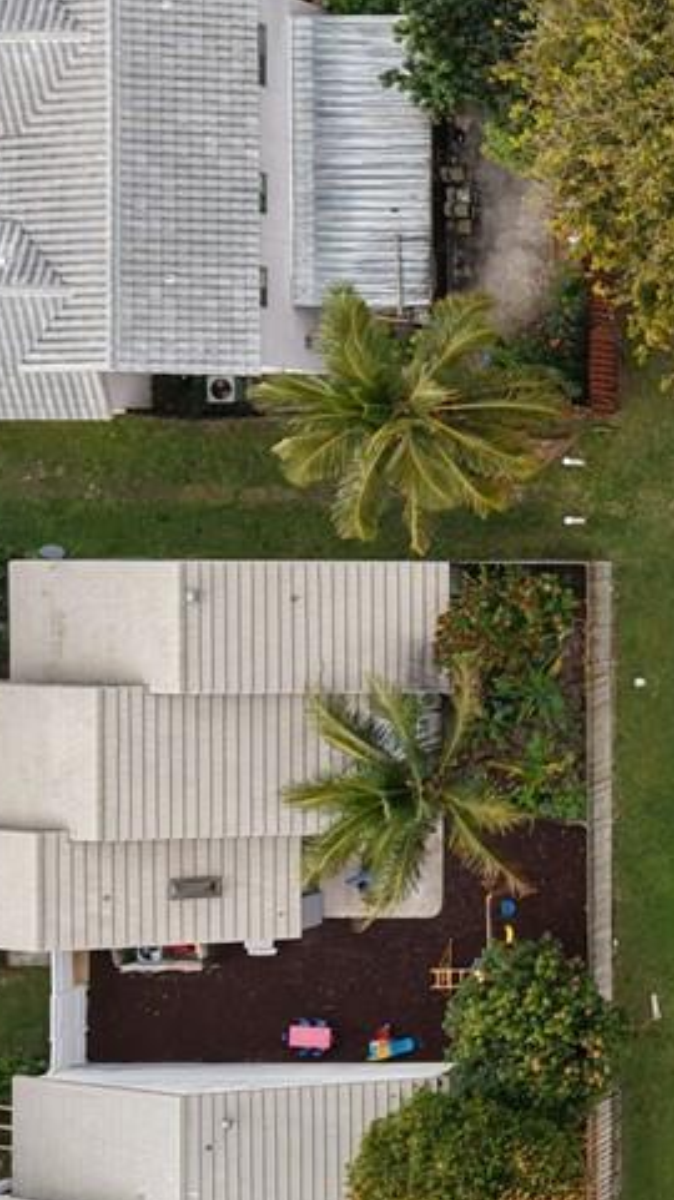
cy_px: 559
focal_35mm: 87
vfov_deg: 24.5
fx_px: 2769
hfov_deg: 11.2
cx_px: 1720
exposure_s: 1/725
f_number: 1.8
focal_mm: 8.67
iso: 100
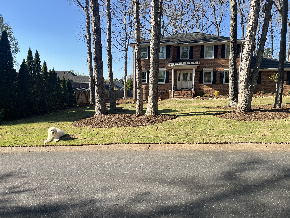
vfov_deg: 53.1
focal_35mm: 26
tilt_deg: -7.5
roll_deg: -0.9
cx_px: 145
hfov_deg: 67.3
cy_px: 109
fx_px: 218
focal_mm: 5.1
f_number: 1.6
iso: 50
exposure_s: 1/1600
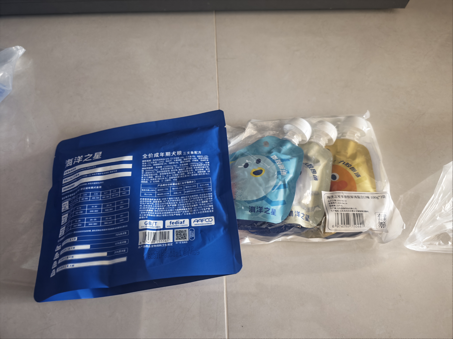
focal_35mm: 23
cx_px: 226
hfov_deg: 73.9
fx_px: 301
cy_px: 170
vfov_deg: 58.9
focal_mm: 6.55
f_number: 1.6
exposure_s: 1/50
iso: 1600
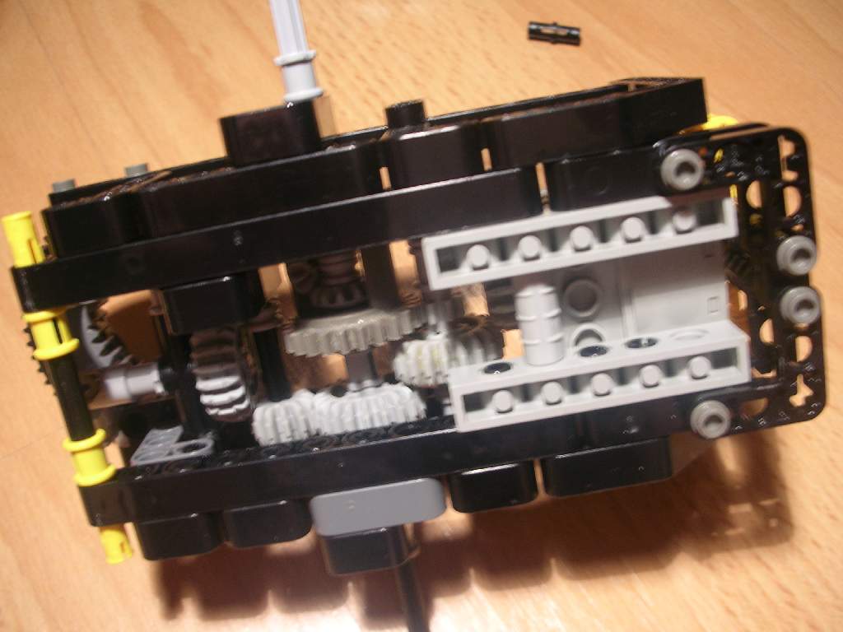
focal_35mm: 35
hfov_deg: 52.6
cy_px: 316
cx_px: 422
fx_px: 852
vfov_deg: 40.7
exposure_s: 1/3.9
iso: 57
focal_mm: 5.8
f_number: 3
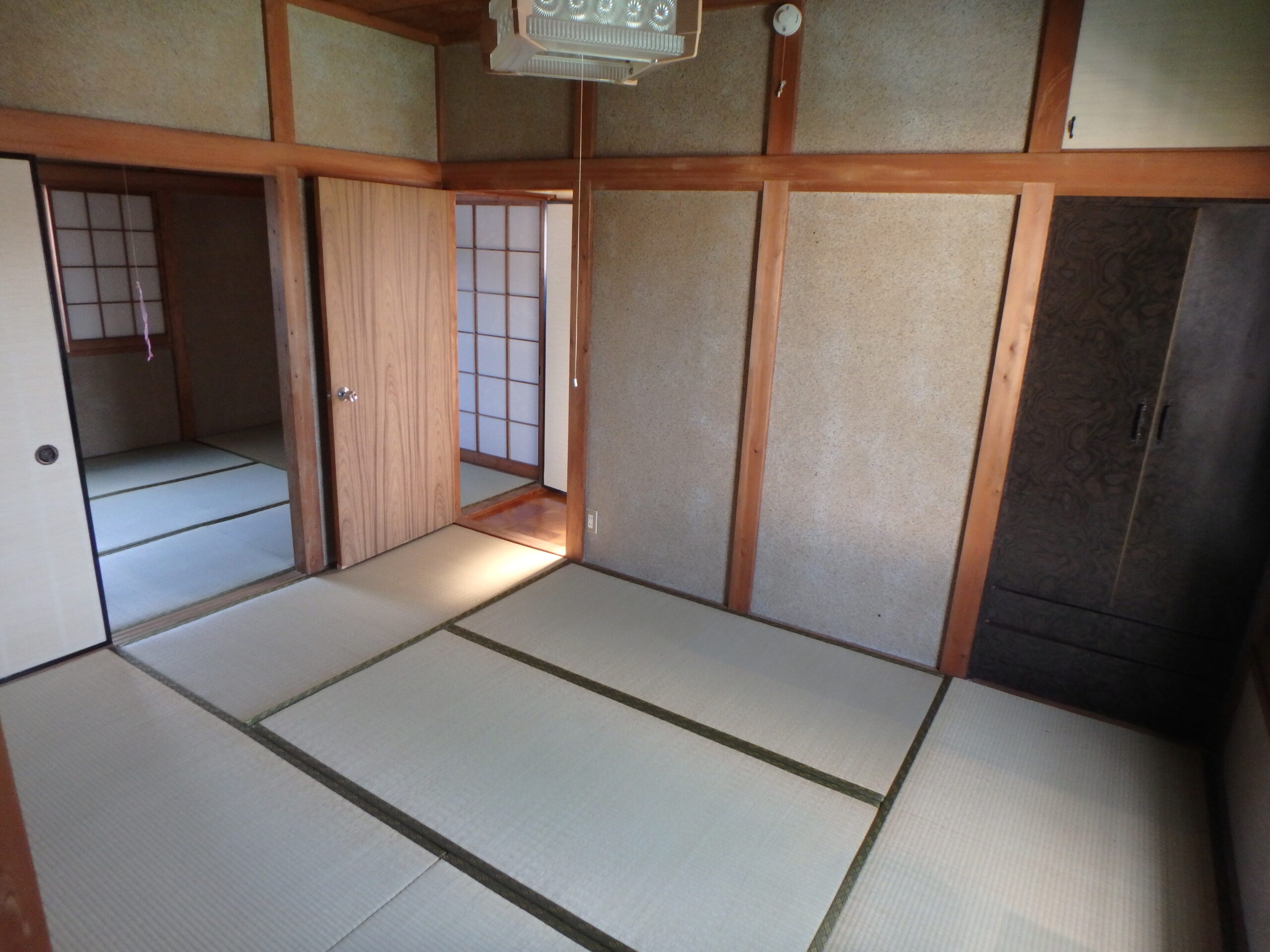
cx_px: 635
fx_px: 770
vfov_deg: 63.4
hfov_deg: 79.0
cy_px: 476
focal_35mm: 21
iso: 320
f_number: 3.5
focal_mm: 3.7
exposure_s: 1/30
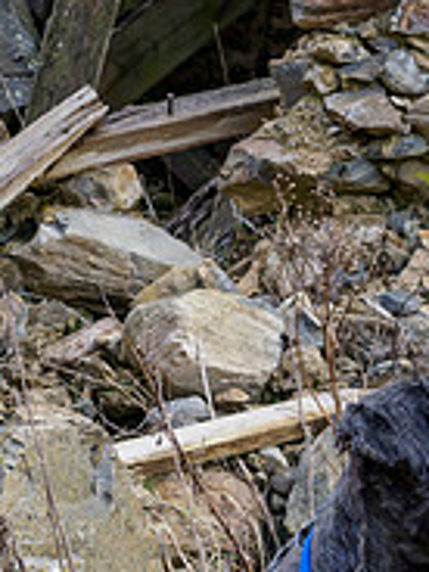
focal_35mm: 183
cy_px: 693
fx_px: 3024
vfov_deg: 10.6
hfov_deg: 8.1
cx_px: 323
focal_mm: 28
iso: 200
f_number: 5.6
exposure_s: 1/100
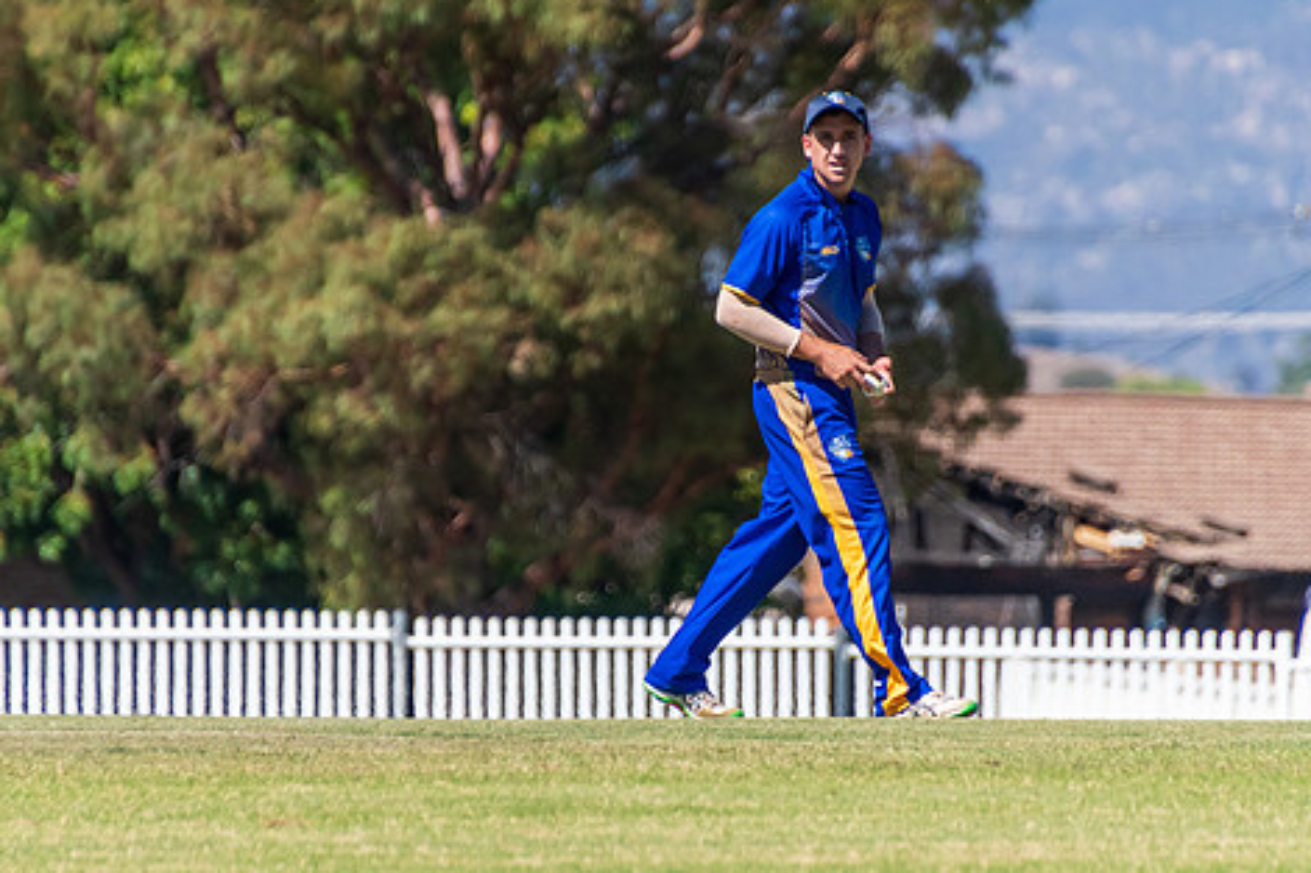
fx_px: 31306
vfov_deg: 1.6
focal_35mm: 860
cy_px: 399
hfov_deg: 2.4
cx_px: 702
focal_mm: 400
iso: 400
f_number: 6.3
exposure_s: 1/2500
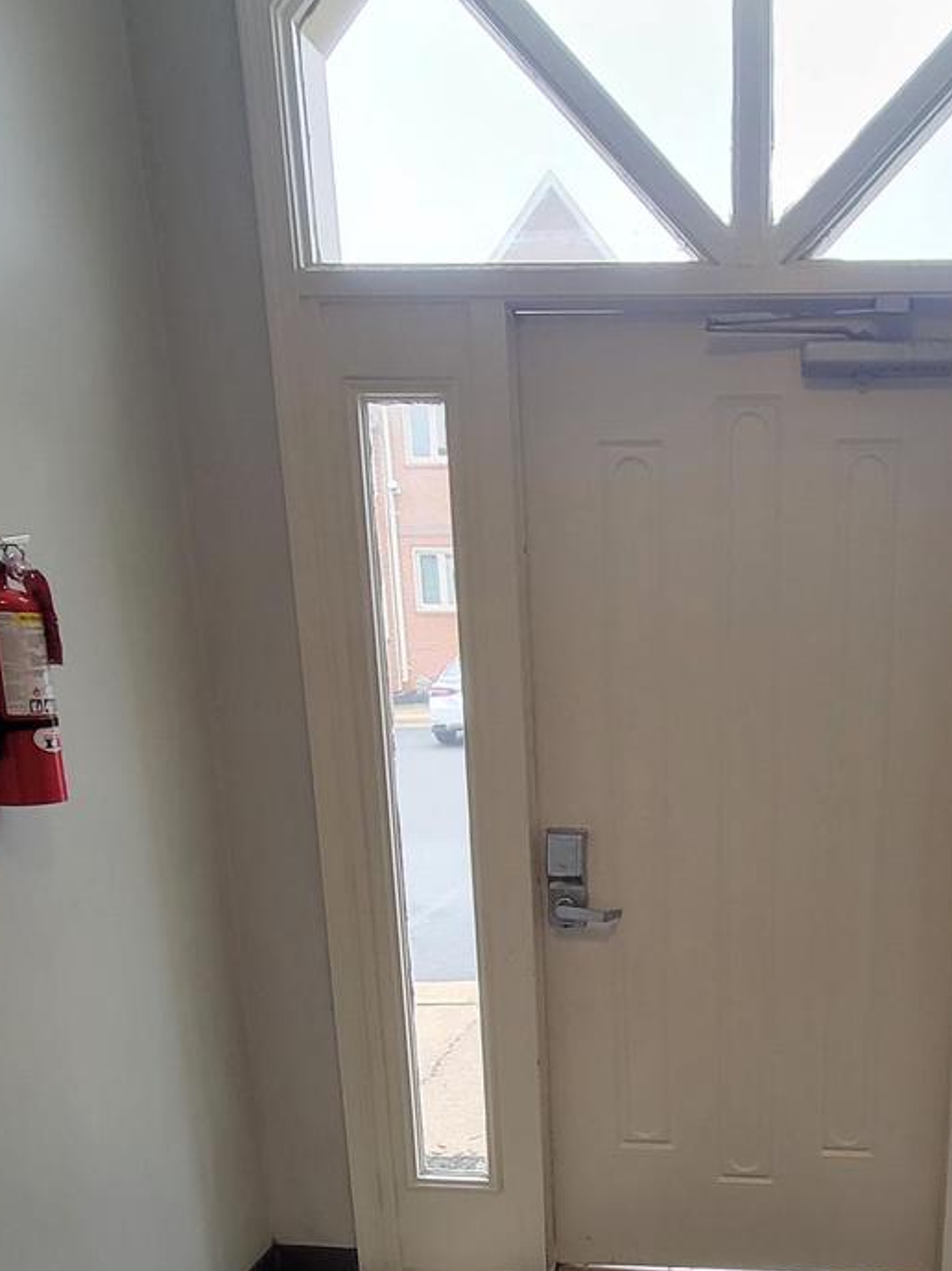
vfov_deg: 57.6
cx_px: 771
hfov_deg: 45.6
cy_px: 996
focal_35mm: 29
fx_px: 1064
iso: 160
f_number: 2.2
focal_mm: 2.2
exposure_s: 1/60
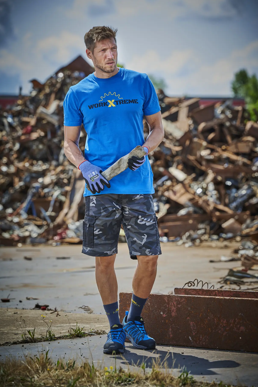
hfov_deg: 10.4
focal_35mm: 132
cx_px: 133
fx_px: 1419
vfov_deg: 15.5
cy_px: 191
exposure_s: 1/320
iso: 40
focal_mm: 125
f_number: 4
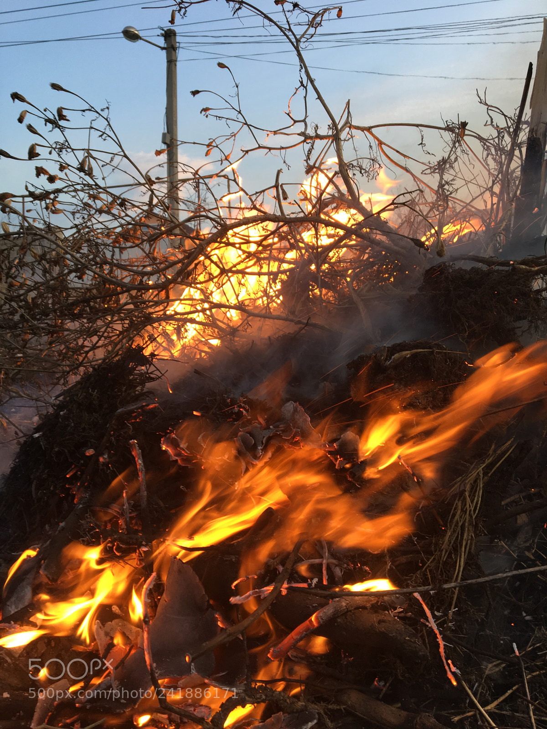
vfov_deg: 61.7
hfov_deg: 48.2
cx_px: 274
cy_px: 364
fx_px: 611
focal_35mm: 29
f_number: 2.2
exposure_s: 1/50
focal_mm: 4.15
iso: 32
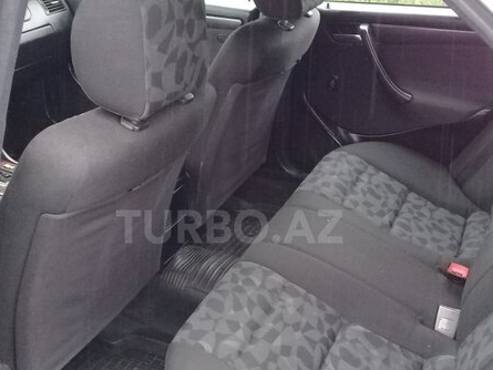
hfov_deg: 41.2
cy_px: 227
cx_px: 229
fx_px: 655
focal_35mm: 46
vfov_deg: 31.4
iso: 200
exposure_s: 1/33
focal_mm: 3.3
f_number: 2.2
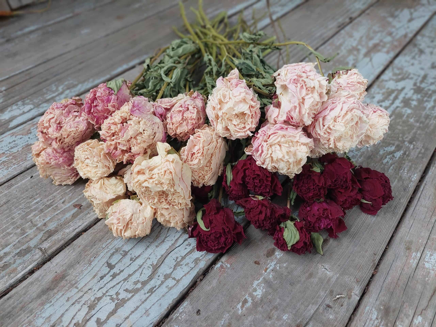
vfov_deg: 56.8
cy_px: 164
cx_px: 218
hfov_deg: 71.6
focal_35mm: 24
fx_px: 302
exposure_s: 1/30
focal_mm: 5.23
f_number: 1.8
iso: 50
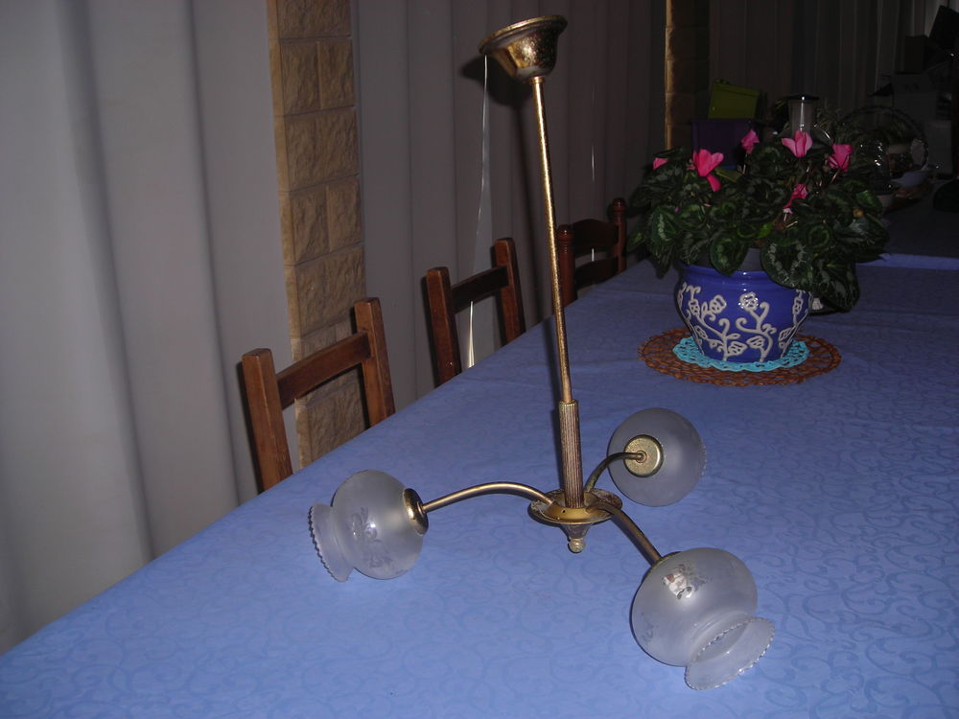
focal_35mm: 38
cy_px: 360
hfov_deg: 49.0
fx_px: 1053
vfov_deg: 37.7
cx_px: 480
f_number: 3.2
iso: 50
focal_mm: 6.3
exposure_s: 1/60.1
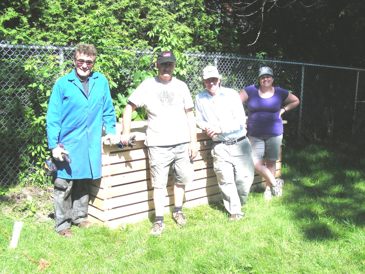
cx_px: 182
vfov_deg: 37.7
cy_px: 137
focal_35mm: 38
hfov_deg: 49.0
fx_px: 401
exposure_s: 1/557
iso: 50
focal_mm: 6.3
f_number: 4
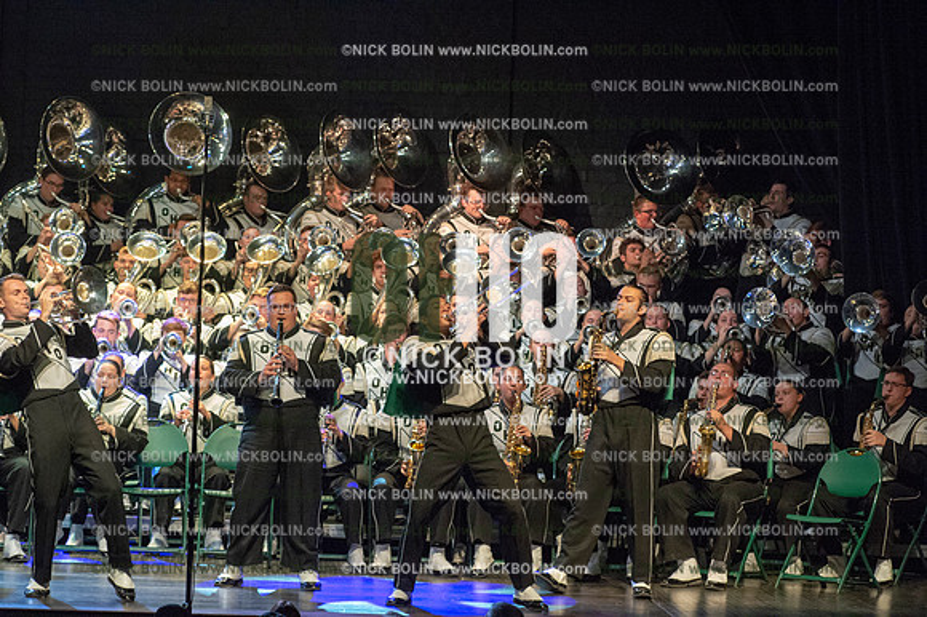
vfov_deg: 7.6
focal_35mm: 180
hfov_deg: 11.4
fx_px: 4632
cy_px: 308
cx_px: 464
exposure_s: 1/250
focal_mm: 180
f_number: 5.6
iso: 8000
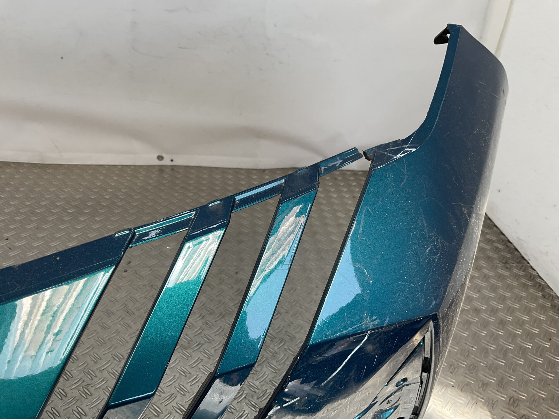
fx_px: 468
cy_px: 210
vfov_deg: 48.2
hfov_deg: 61.7
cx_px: 280
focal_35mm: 29
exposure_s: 1/135
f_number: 1.8
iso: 16
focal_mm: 3
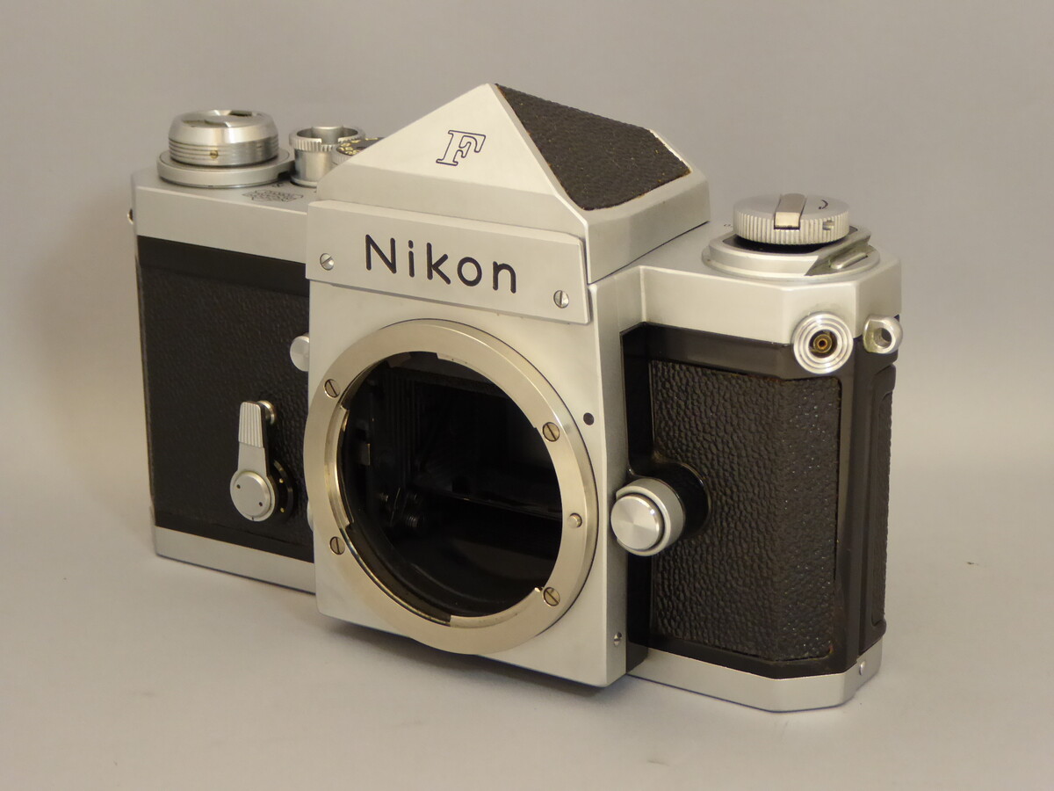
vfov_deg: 19.9
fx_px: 2253
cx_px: 527
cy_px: 396
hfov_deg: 26.3
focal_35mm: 74
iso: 400
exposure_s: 1/25
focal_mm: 13.2
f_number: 4.6
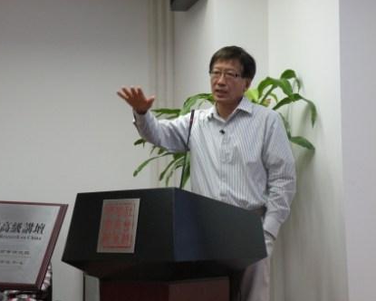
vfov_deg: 19.2
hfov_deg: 23.8
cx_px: 190
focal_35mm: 80
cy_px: 150
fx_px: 890
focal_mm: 13.4
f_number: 4
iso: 400
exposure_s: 1/35.5
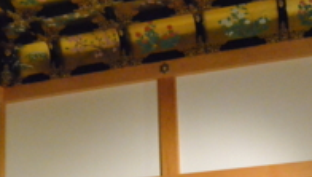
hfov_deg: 32.7
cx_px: 183
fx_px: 530
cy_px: 206
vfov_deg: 18.1
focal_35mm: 64
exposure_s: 1/160
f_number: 6.3
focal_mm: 20
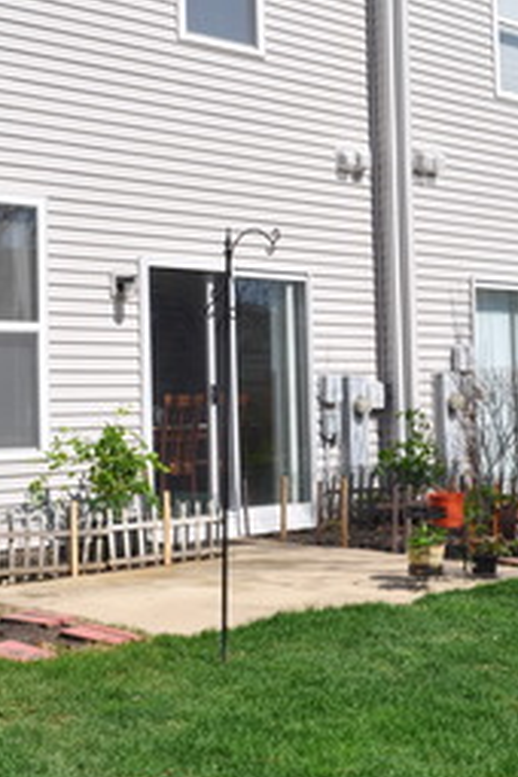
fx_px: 1338
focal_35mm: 62
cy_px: 353
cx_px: 230
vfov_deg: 32.4
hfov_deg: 21.9
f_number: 14
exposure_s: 1/200
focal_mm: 22
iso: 200
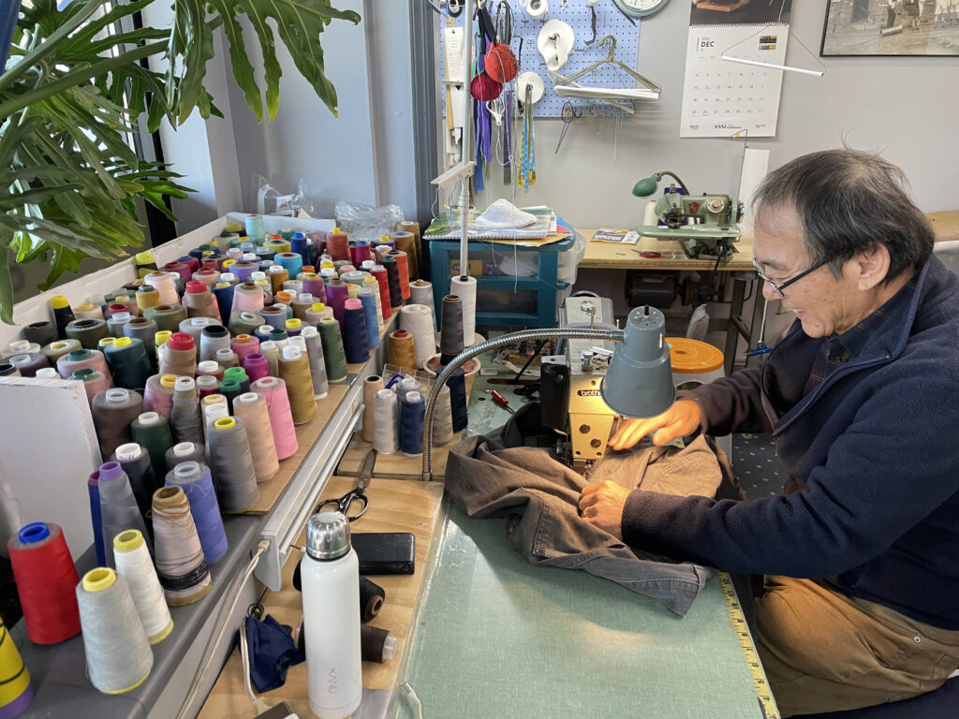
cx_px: 480
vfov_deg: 53.1
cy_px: 360
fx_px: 720
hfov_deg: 67.3
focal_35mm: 26
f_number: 1.6
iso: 100
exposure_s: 1/60
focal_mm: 4.2
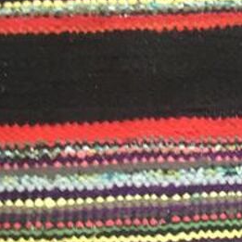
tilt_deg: -79.3
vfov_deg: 12.6
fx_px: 1036
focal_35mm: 131
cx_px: 343
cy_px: -123
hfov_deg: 12.7
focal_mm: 4.15
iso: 250
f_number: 2.2
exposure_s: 1/17
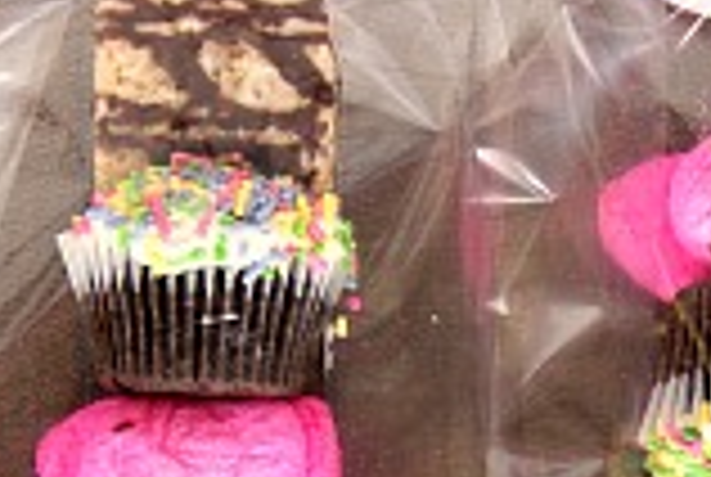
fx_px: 3296
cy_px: 700
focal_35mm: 167
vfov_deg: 8.1
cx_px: 468
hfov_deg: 12.3
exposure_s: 1/60
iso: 100
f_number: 5
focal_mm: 35
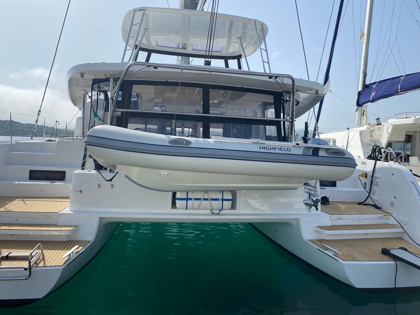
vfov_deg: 53.1
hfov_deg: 67.3
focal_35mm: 26
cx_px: 210
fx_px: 315
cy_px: 158
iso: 32
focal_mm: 4.25
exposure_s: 1/3300
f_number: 1.8
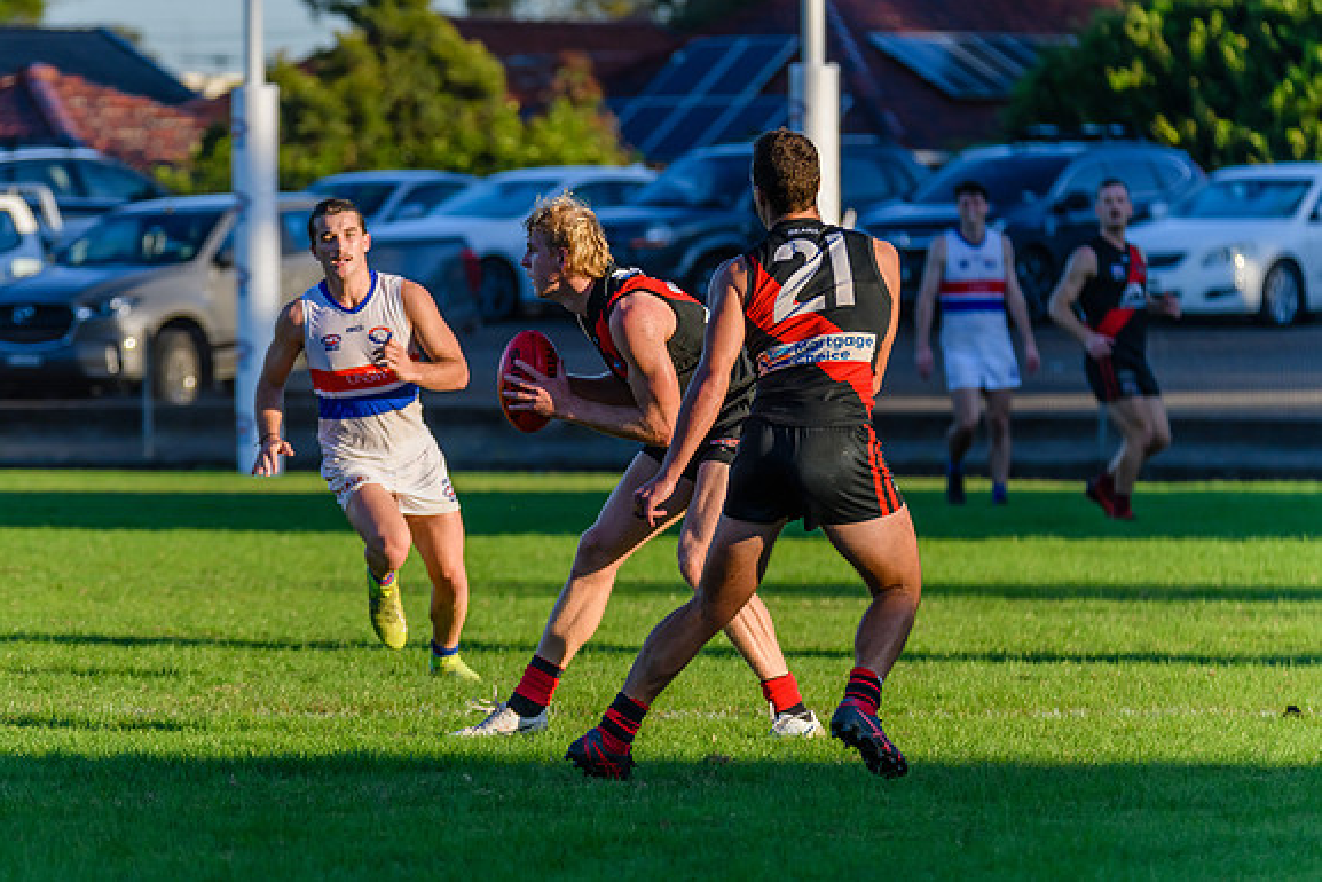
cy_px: 406
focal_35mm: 336
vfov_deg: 4.1
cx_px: 541
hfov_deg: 6.1
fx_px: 12341
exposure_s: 1/2000
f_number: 5.6
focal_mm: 280
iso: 1000
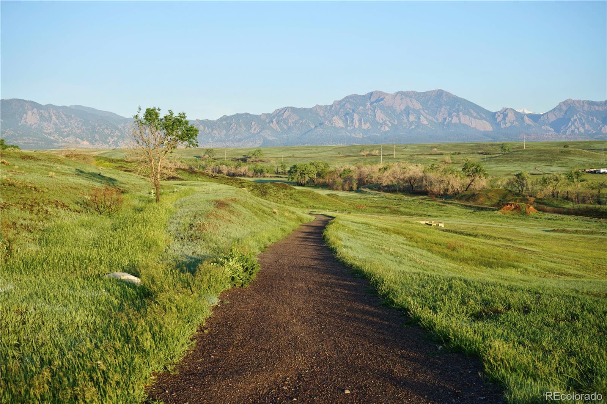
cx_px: 304
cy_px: 202
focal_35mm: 51
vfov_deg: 26.5
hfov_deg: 38.9
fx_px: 860
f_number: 8
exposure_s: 1/100
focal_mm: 51
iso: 100
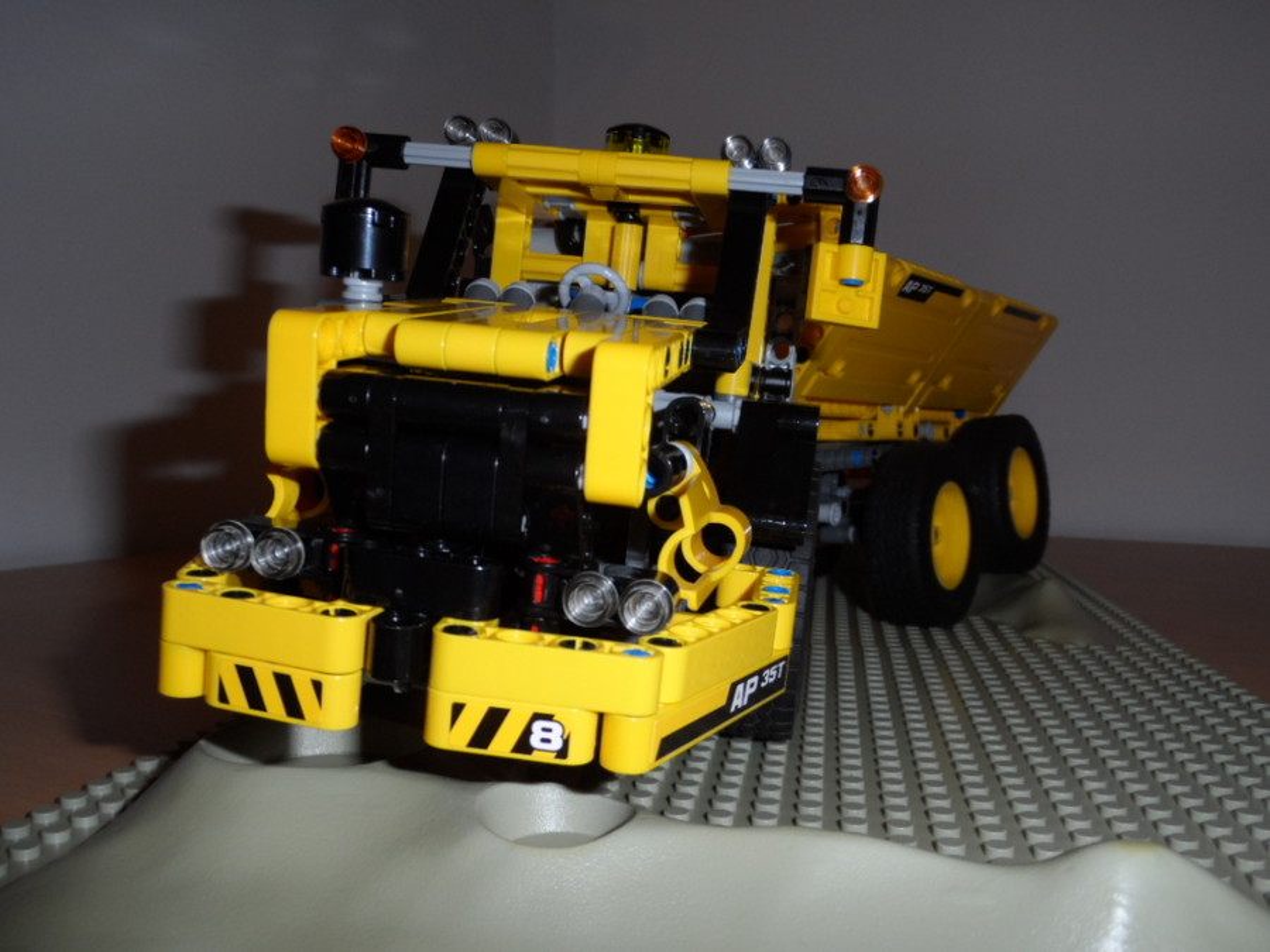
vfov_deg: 44.2
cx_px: 635
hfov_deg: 56.8
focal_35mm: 32
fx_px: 1174
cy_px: 476
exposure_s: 1/45
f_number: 3.4
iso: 100
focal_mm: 5.3
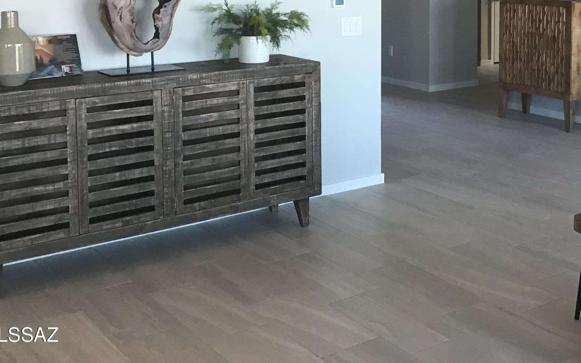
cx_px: 384
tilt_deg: -5.1
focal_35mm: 53
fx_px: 839
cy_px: 14
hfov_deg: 37.8
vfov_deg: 23.5
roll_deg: -0.3
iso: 40
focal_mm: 3.3
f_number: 2.4
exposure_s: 1/30
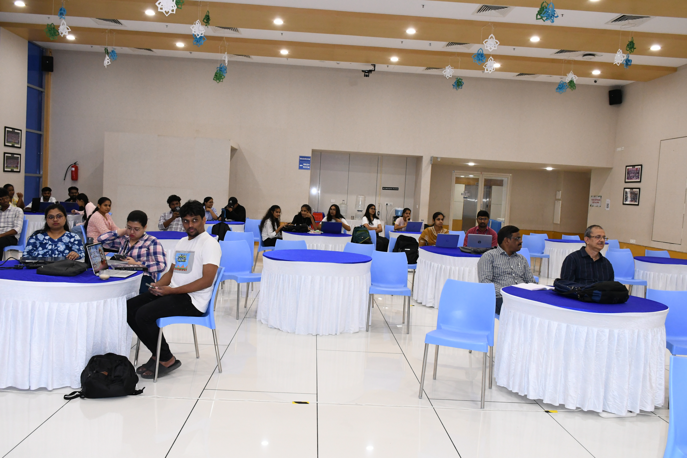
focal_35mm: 30
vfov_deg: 43.6
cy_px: 229
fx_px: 572
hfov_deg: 61.9
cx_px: 344
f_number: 6.3
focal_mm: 20
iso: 2000
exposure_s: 1/125
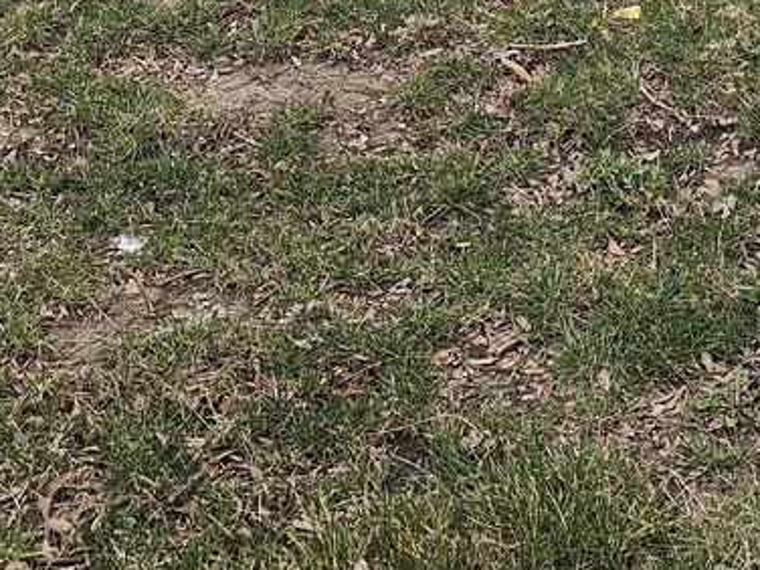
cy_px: -321
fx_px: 1932
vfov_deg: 15.3
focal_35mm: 88
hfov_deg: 21.8
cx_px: 673
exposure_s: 1/243
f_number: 1.7
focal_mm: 6.3
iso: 16
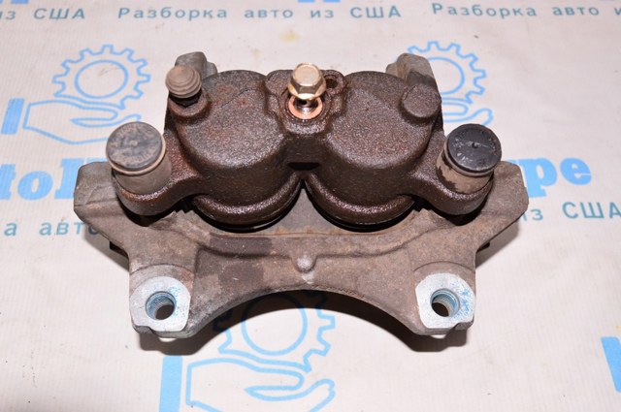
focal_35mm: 38
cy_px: 206
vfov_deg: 35.4
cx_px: 310
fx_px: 646
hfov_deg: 51.3
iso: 1600
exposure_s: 1/200
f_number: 8
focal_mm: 25
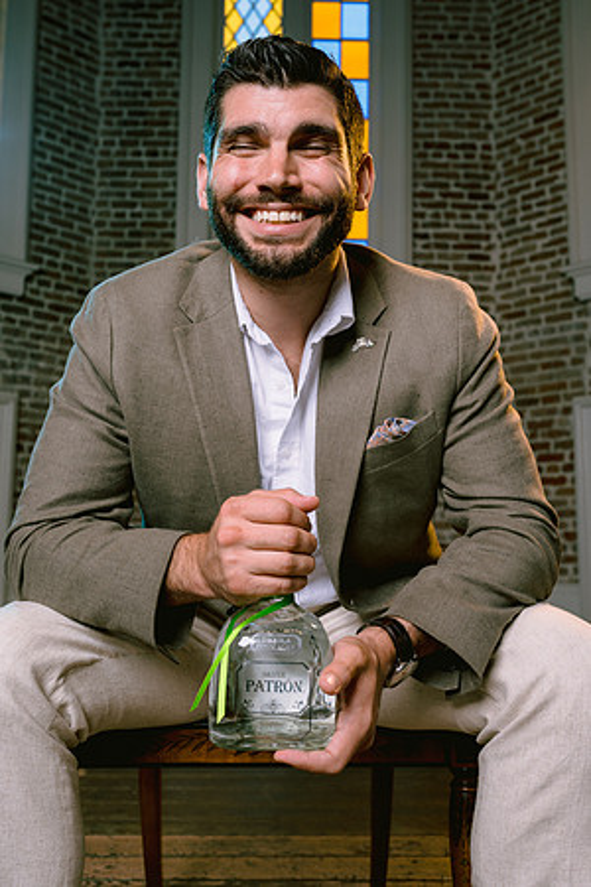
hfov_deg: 37.9
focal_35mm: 35
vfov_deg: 54.4
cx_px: 296
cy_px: 444
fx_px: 862
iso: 200
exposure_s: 1/160
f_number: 5.6
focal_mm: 35
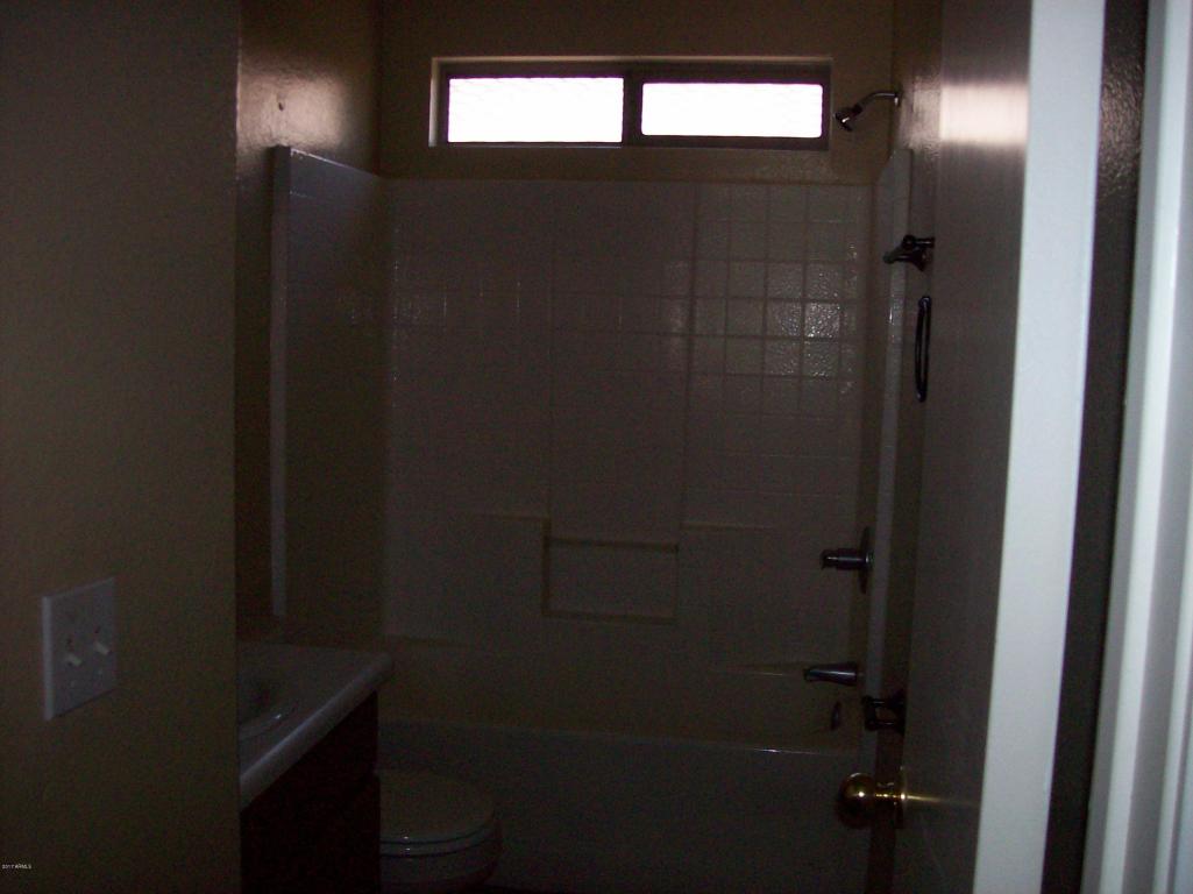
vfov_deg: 39.6
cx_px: 596
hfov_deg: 51.4
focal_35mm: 36
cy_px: 447
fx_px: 1240
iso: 140
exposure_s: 1/64
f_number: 2.7
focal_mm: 6
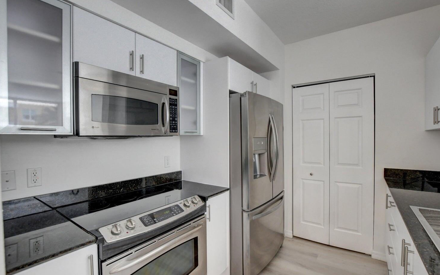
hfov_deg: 97.8
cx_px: 227
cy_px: 141
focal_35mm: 16
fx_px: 192
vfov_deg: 71.2
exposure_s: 1/30
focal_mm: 10
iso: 640
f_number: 8
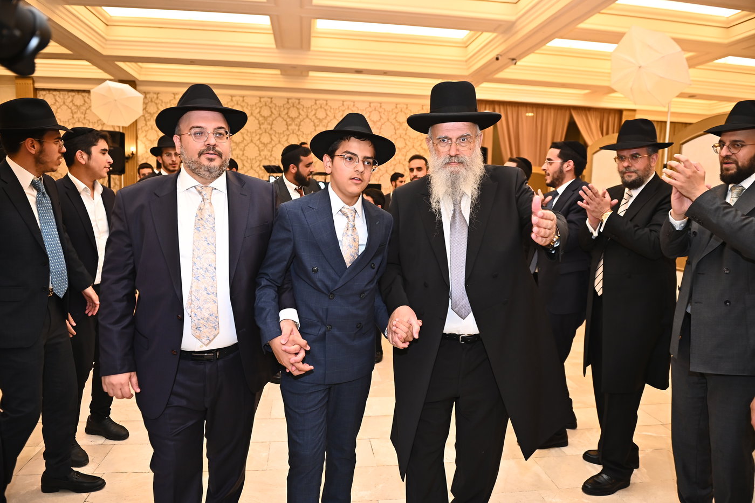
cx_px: 378
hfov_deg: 73.8
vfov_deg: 53.1
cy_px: 252
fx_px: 503
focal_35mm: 24
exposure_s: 1/200
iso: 1250
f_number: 3.5
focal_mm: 24
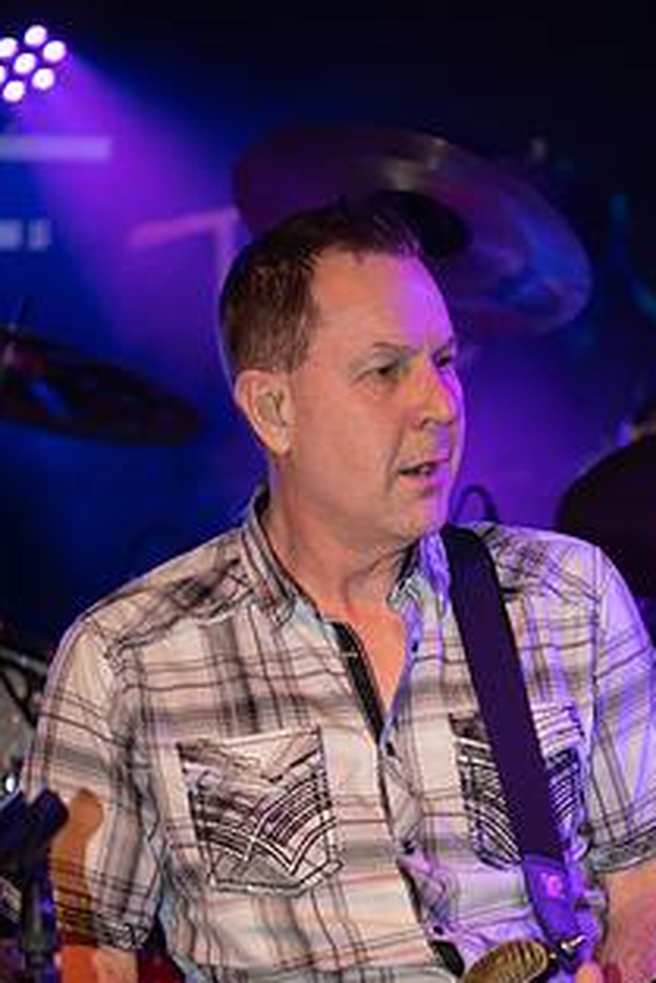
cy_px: 700
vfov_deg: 13.6
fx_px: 4122
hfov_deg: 9.1
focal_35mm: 151
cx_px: 468
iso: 320
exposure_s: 1/200
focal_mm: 105
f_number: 2.8
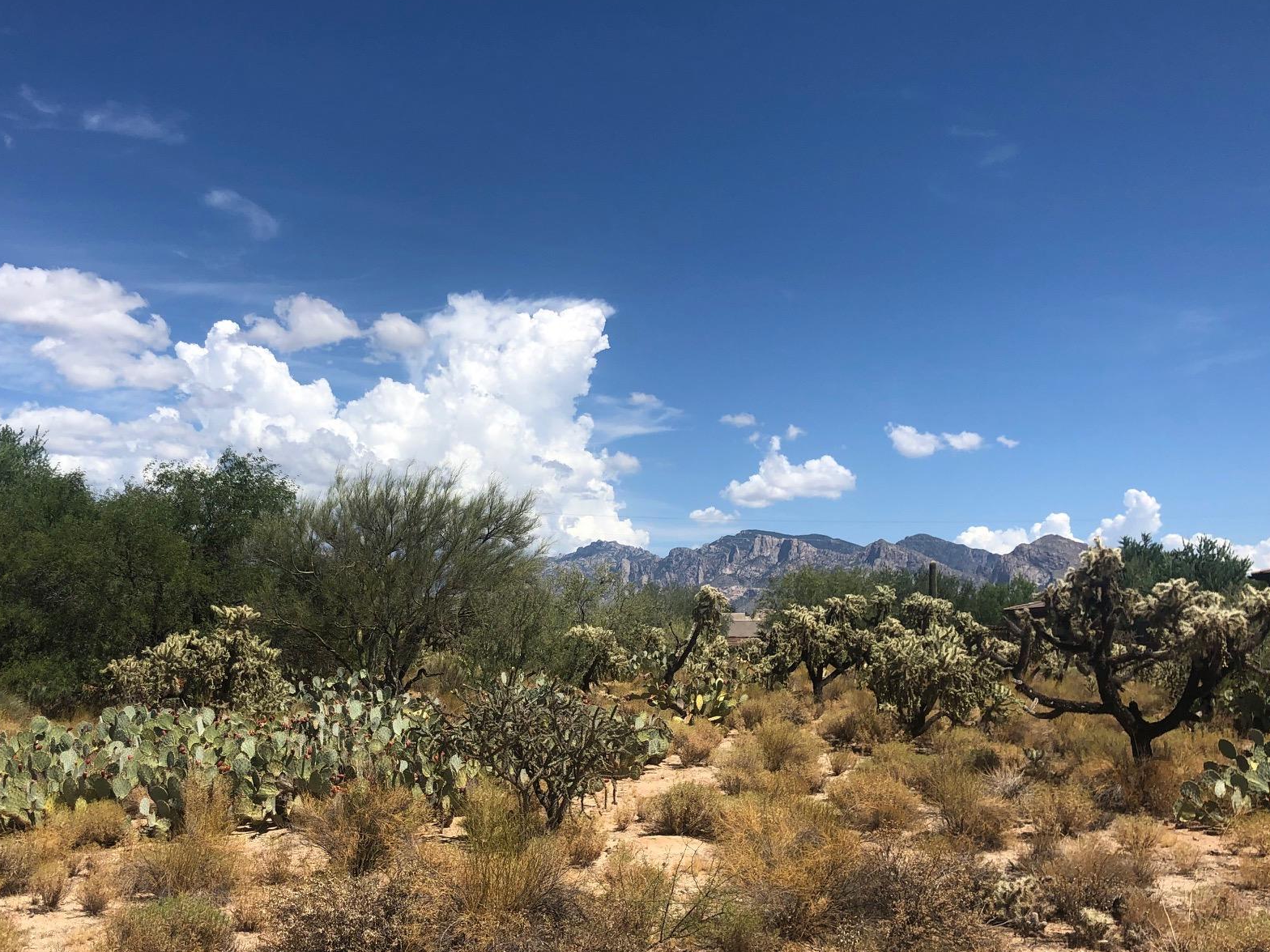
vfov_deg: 39.5
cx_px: 542
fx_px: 1321
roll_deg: +1.2
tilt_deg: -0.3
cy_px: 577
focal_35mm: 36
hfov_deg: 51.2
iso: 20
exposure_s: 1/2667
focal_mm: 4
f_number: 1.8
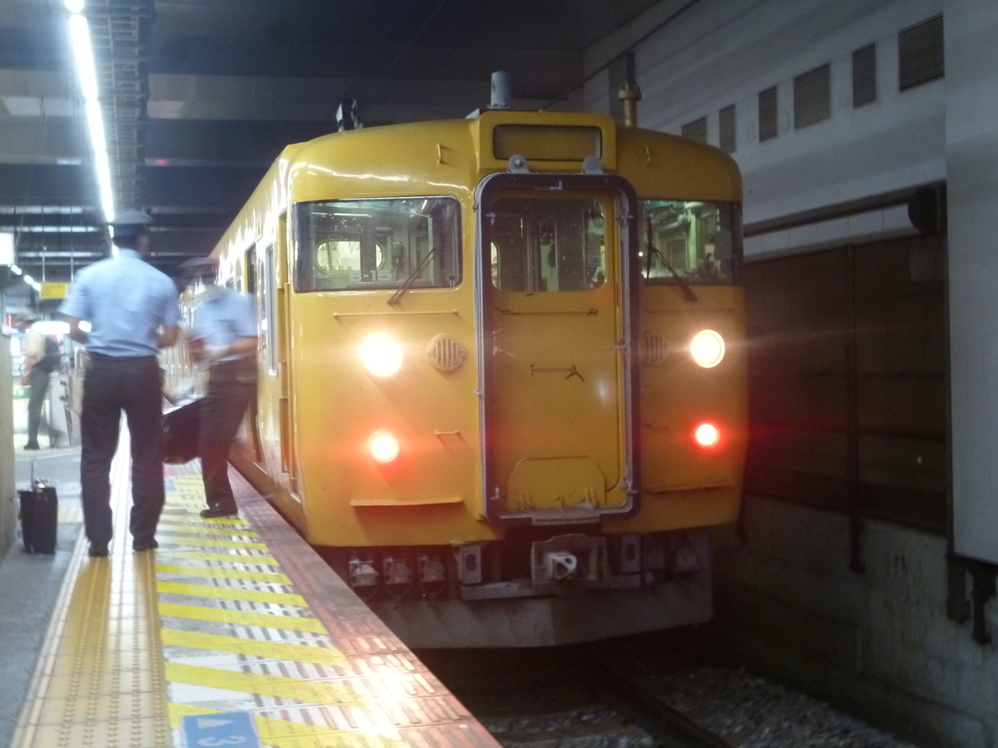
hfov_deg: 39.7
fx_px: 1384
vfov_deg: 30.3
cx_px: 499
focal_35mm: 48
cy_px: 374
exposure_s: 1/6
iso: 400
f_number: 4
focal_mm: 8.6
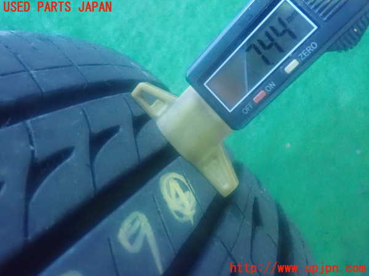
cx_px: 184
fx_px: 320
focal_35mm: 30
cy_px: 138
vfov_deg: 46.8
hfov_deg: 60.0
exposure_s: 1/30
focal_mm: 5.5
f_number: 2.3
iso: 1600
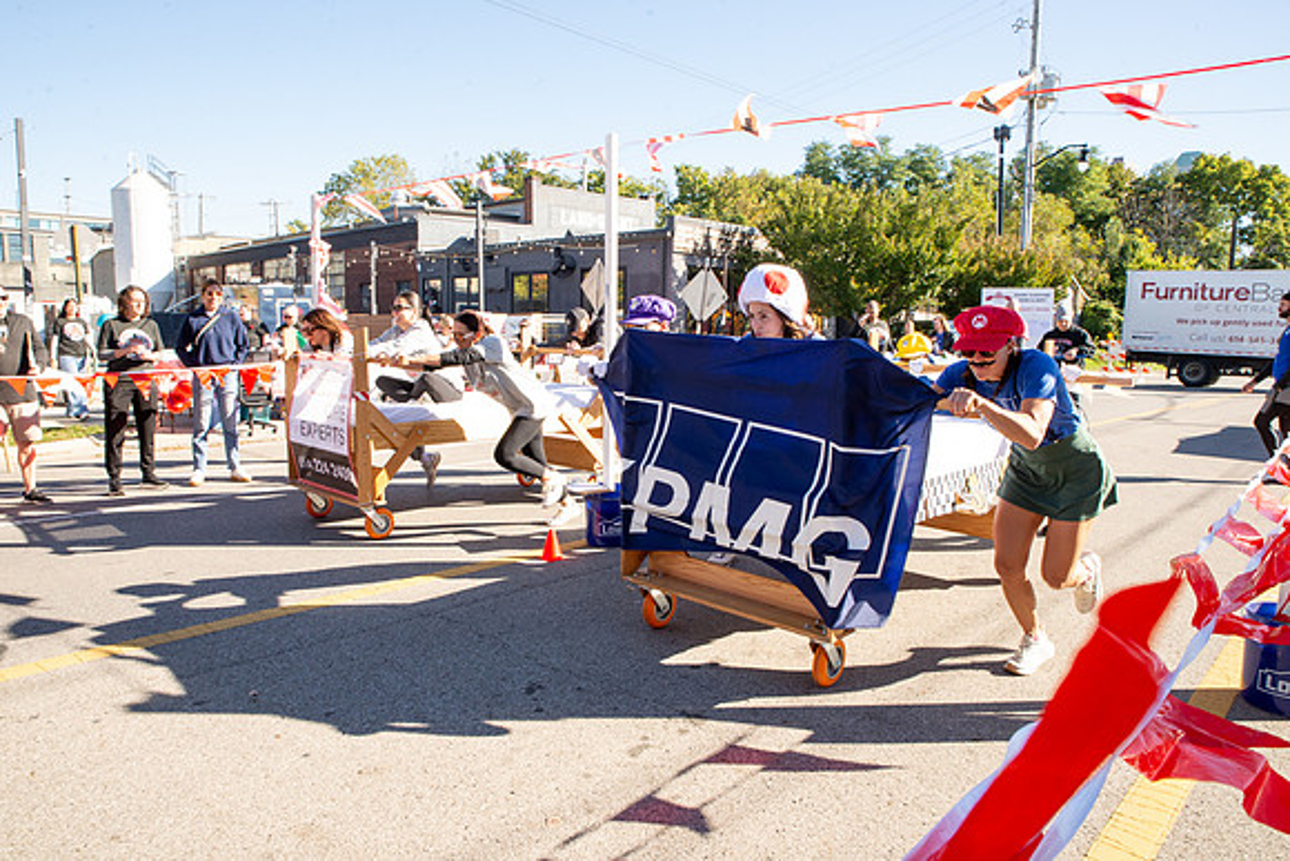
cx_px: 645
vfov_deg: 53.2
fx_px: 860
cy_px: 430
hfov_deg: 73.7
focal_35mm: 24
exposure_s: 1/160
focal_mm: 24
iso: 800
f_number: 14
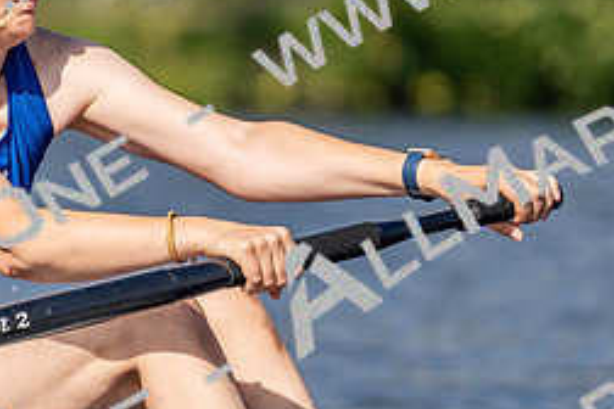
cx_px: 76
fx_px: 17736
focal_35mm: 1040
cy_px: 128
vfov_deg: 1.3
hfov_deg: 2.0
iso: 160
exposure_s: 1/1600
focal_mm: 452
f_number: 6.3
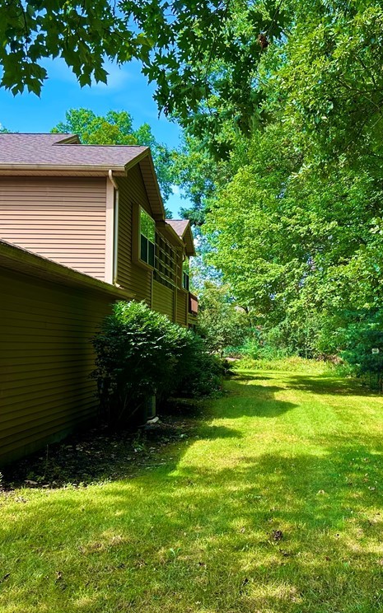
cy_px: 302
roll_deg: +0.1
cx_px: 289
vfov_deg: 55.3
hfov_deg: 35.4
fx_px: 585
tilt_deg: +4.7
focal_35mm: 35
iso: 80
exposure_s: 1/604
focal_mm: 6.86
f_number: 1.78
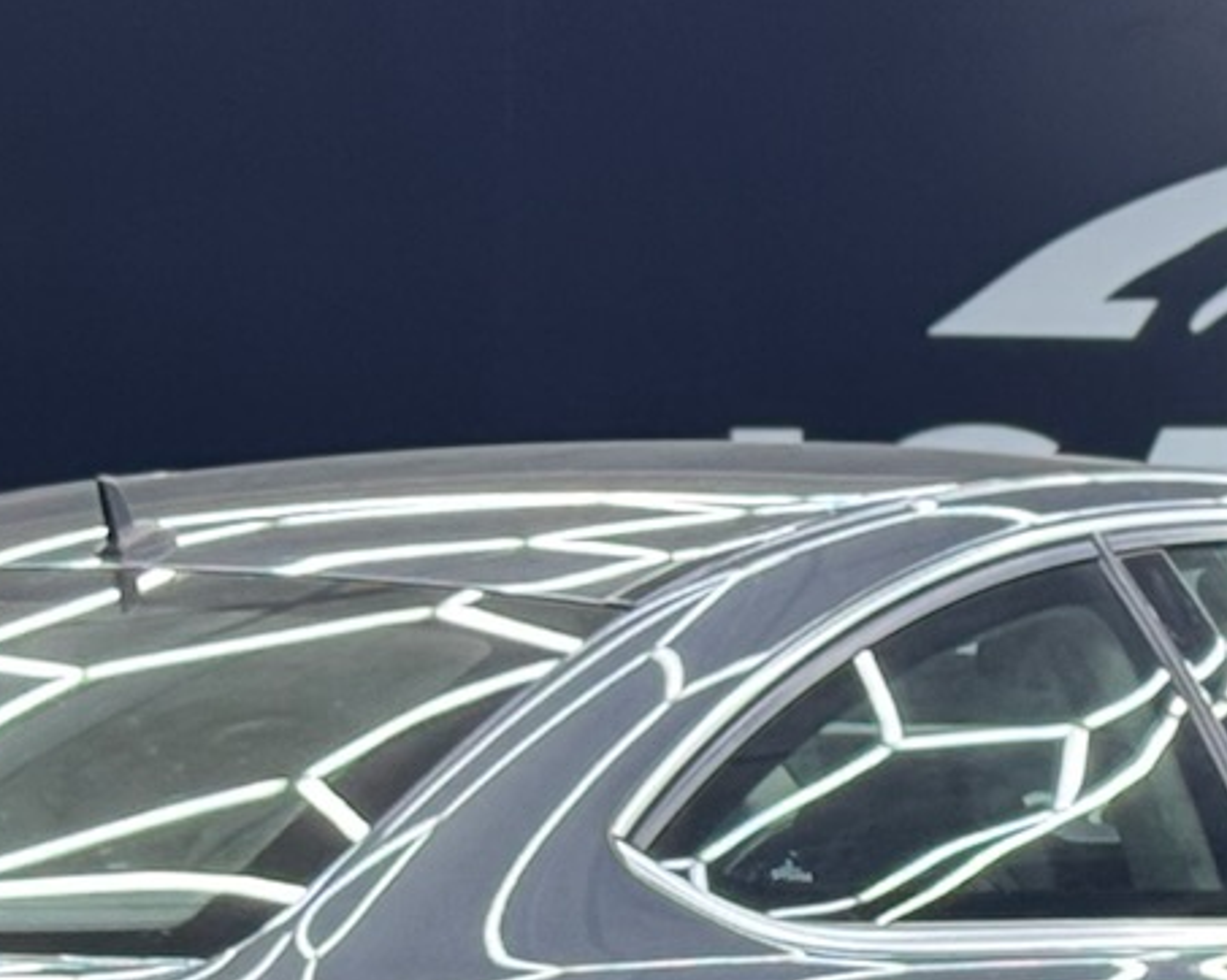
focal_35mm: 212
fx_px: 7695
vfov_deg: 7.2
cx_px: 739
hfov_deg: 9.1
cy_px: 1197
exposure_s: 1/59
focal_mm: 6.76
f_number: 1.78
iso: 125
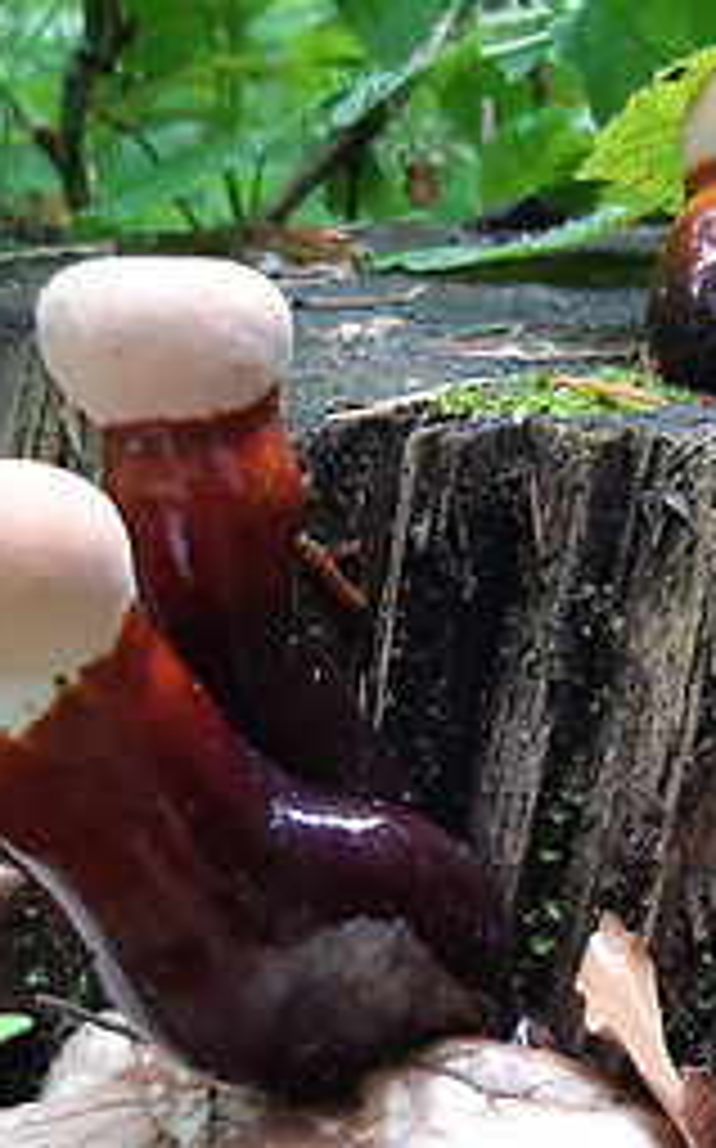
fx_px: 2095
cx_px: 581
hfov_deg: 19.2
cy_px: 795
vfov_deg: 30.3
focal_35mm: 67
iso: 80
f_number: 1.7
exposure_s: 1/50
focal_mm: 3.93
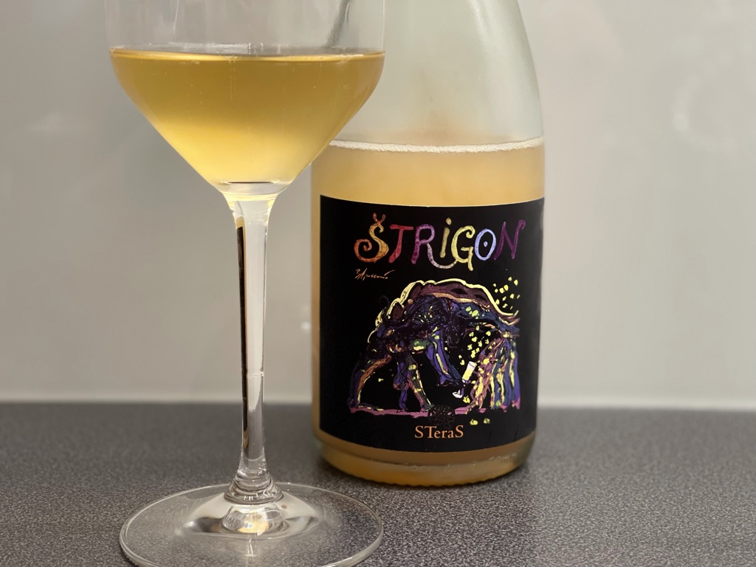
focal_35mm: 64
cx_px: 378
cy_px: 284
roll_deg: -0.4
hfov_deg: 30.3
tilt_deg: -11.7
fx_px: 1398
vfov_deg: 22.9
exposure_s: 1/33
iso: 125
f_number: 2.2
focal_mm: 7.5
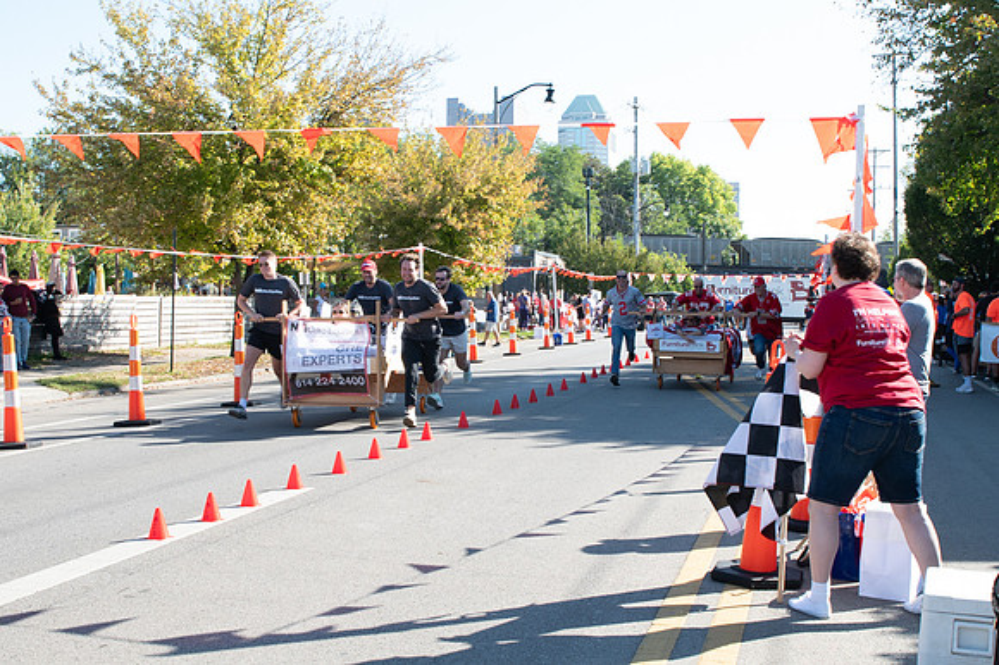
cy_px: 355
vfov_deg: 29.7
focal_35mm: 45
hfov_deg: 43.4
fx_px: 1254
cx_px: 498
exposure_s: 1/160
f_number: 9
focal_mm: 24
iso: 320
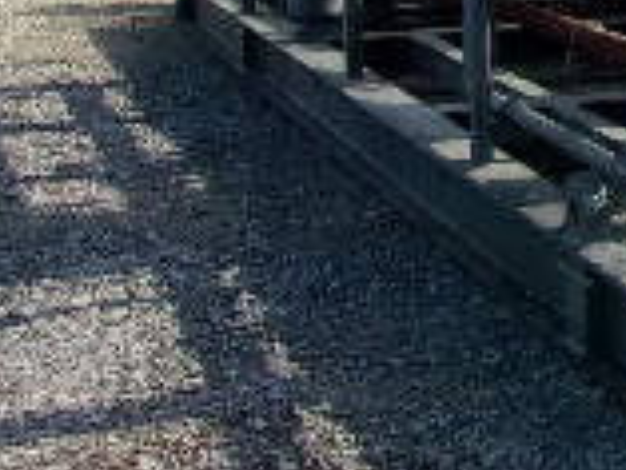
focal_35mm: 110
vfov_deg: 13.1
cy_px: -96
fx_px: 1991
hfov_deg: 15.0
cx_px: 1196
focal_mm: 4.9
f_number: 10.4
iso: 200
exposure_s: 1/180
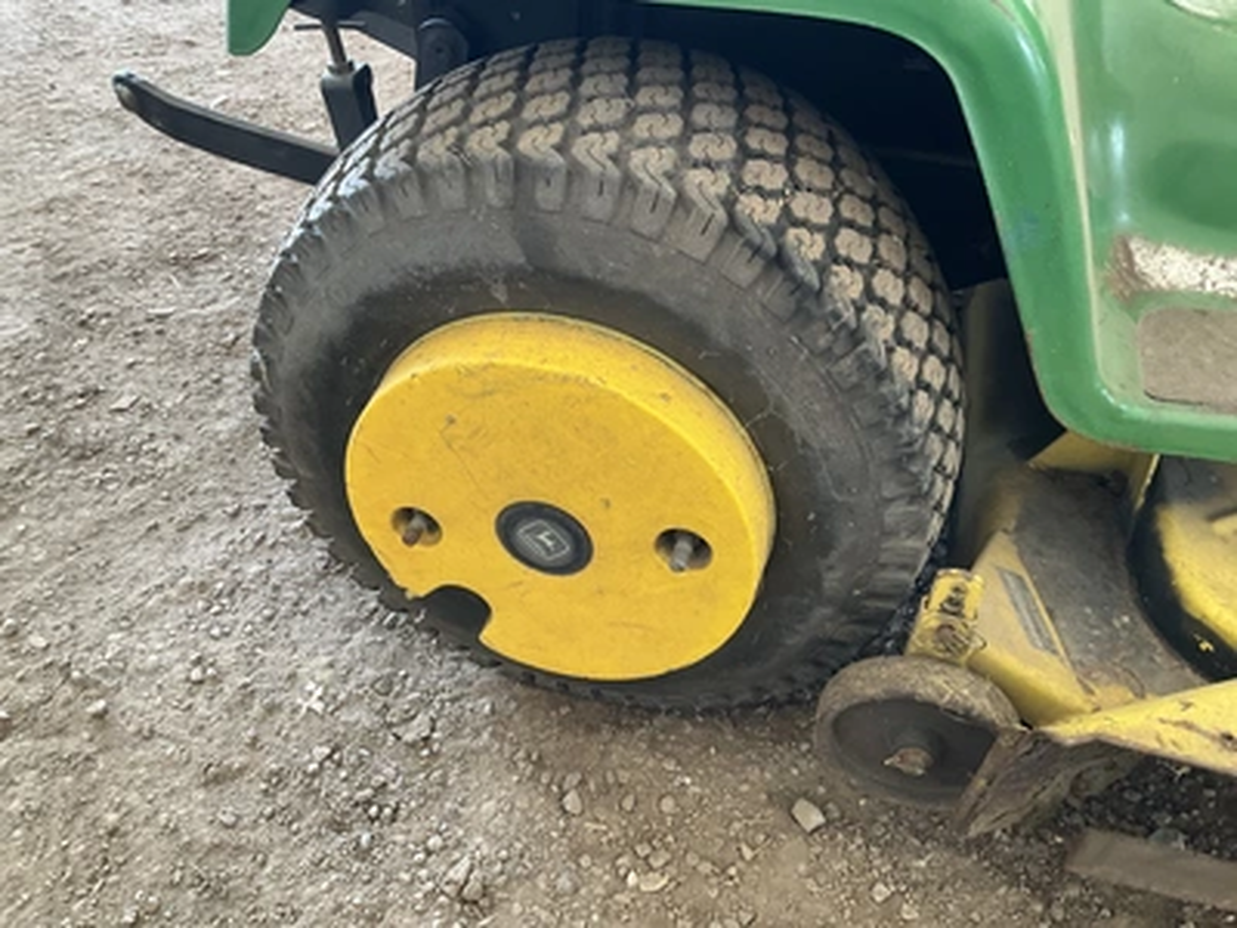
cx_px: 618
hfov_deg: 61.7
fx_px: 1036
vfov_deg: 48.2
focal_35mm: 29
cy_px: 464
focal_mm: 3
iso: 64
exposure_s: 1/90
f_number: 1.8
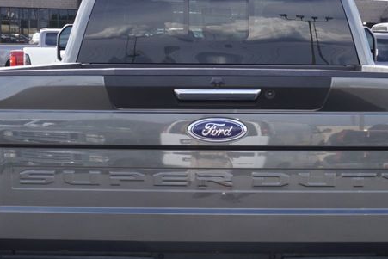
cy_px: 198
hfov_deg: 27.0
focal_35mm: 75
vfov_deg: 18.1
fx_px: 809
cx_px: 212
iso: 100
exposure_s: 1/160
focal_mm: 22
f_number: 6.3
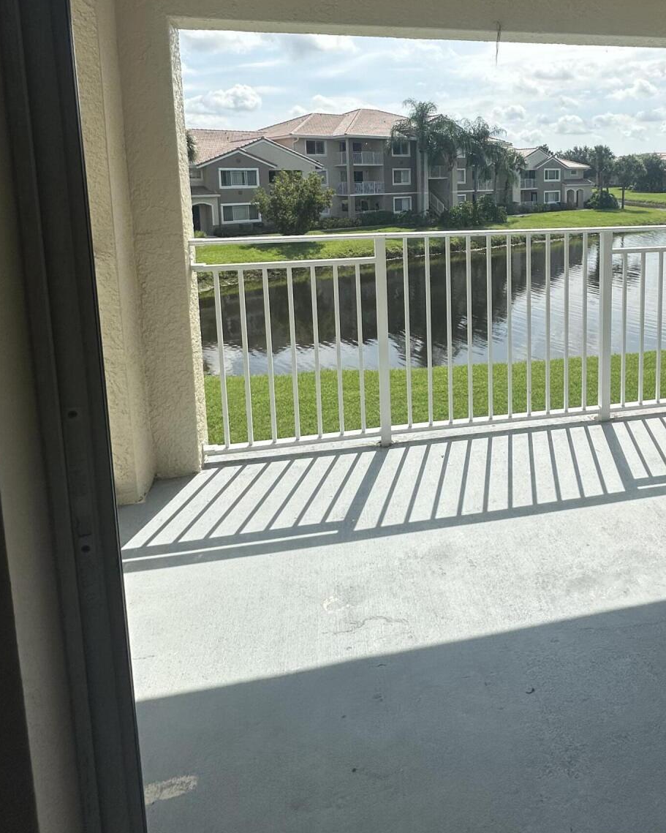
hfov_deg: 56.8
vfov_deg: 67.4
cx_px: 472
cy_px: 247
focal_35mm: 24
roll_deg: +0.0
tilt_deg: -6.7
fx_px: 591
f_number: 2.2
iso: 50
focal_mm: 2.22
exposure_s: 1/3401
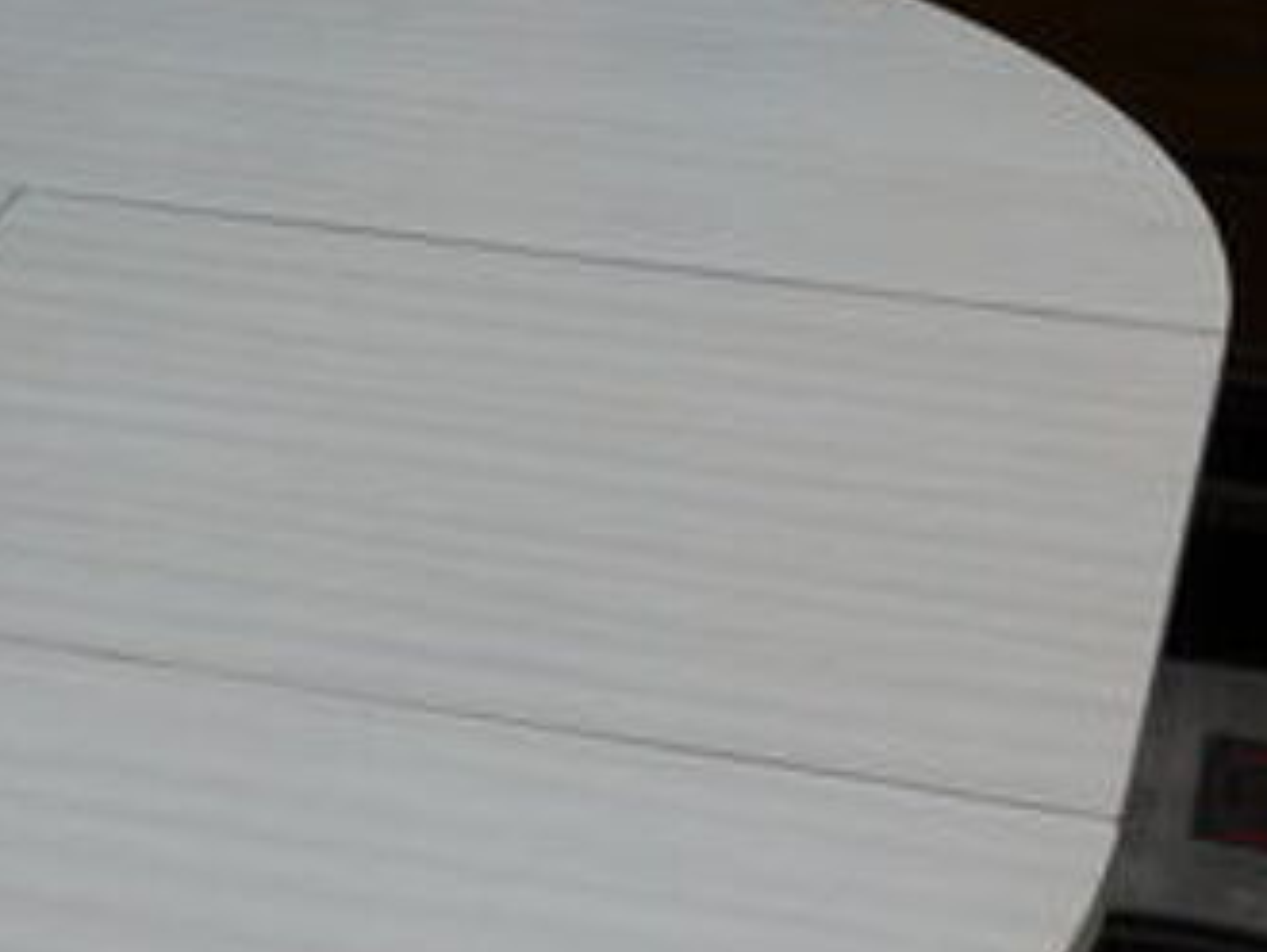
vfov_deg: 13.6
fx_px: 3992
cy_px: 438
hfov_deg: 17.2
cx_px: -265
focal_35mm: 109
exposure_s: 1/1000
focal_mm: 6.3
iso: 125
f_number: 3.5
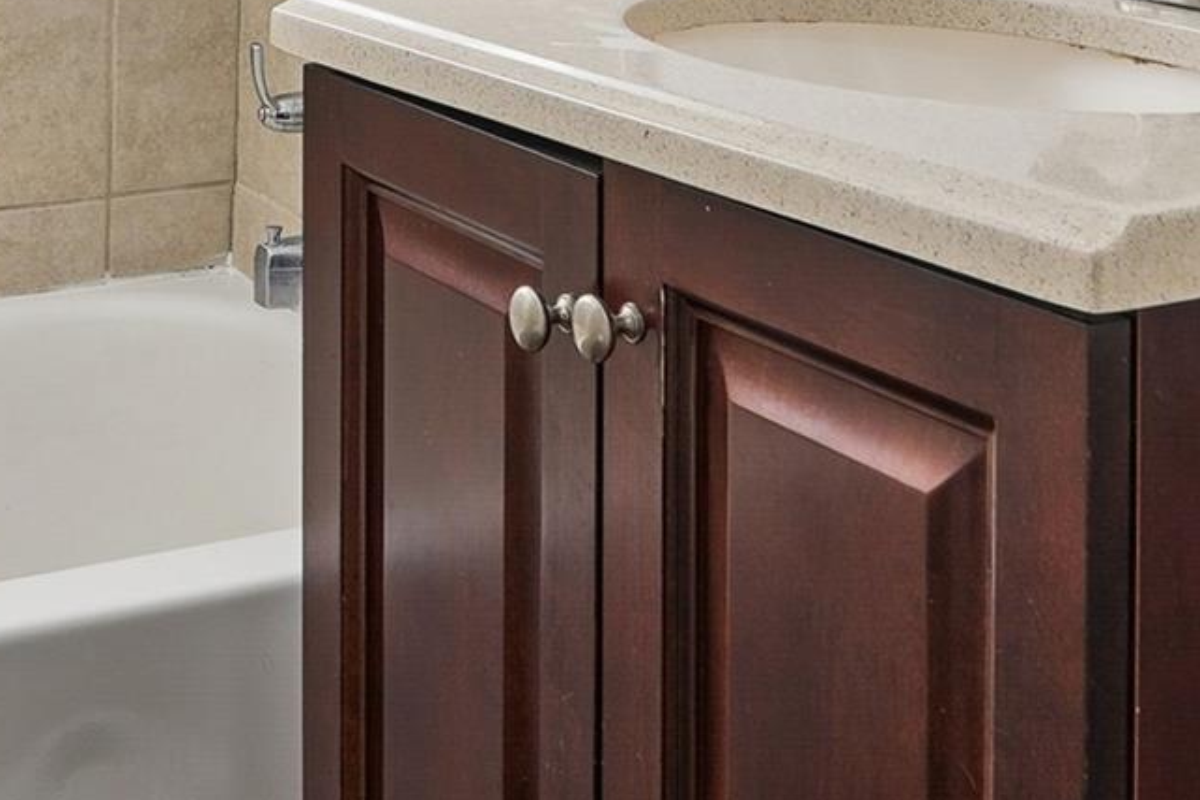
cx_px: 275
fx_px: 2233
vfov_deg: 18.0
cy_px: -427
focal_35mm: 67
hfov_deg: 29.5
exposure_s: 1/10
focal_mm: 14
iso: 100
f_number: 9
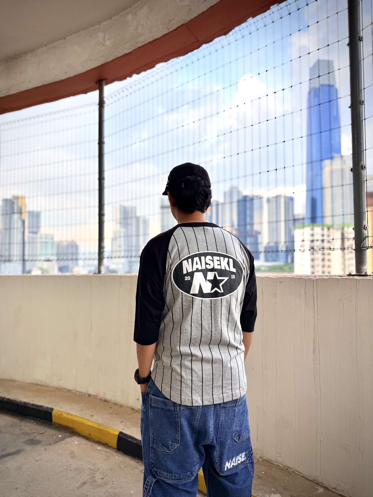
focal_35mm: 24
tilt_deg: +3.1
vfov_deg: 71.6
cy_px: 248
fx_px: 345
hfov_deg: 56.8
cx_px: 186
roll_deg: -0.6
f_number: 1.78
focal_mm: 6.76
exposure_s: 1/319
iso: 100
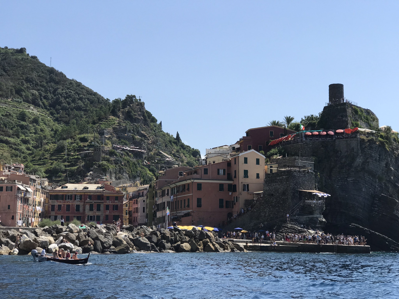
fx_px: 657
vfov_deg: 25.7
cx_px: 200
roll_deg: +0.0
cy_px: 150
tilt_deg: +6.6
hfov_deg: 33.8
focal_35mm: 57
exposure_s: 1/1064
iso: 20
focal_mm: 6.6
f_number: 2.8
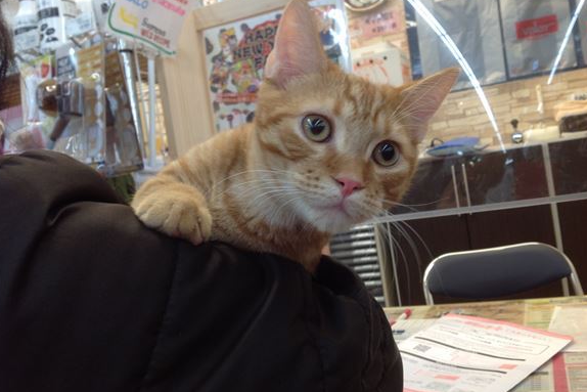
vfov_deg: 35.1
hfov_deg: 50.7
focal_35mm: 38
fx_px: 620
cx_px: 300
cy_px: 182
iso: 64
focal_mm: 4.28
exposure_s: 1/40
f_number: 2.4
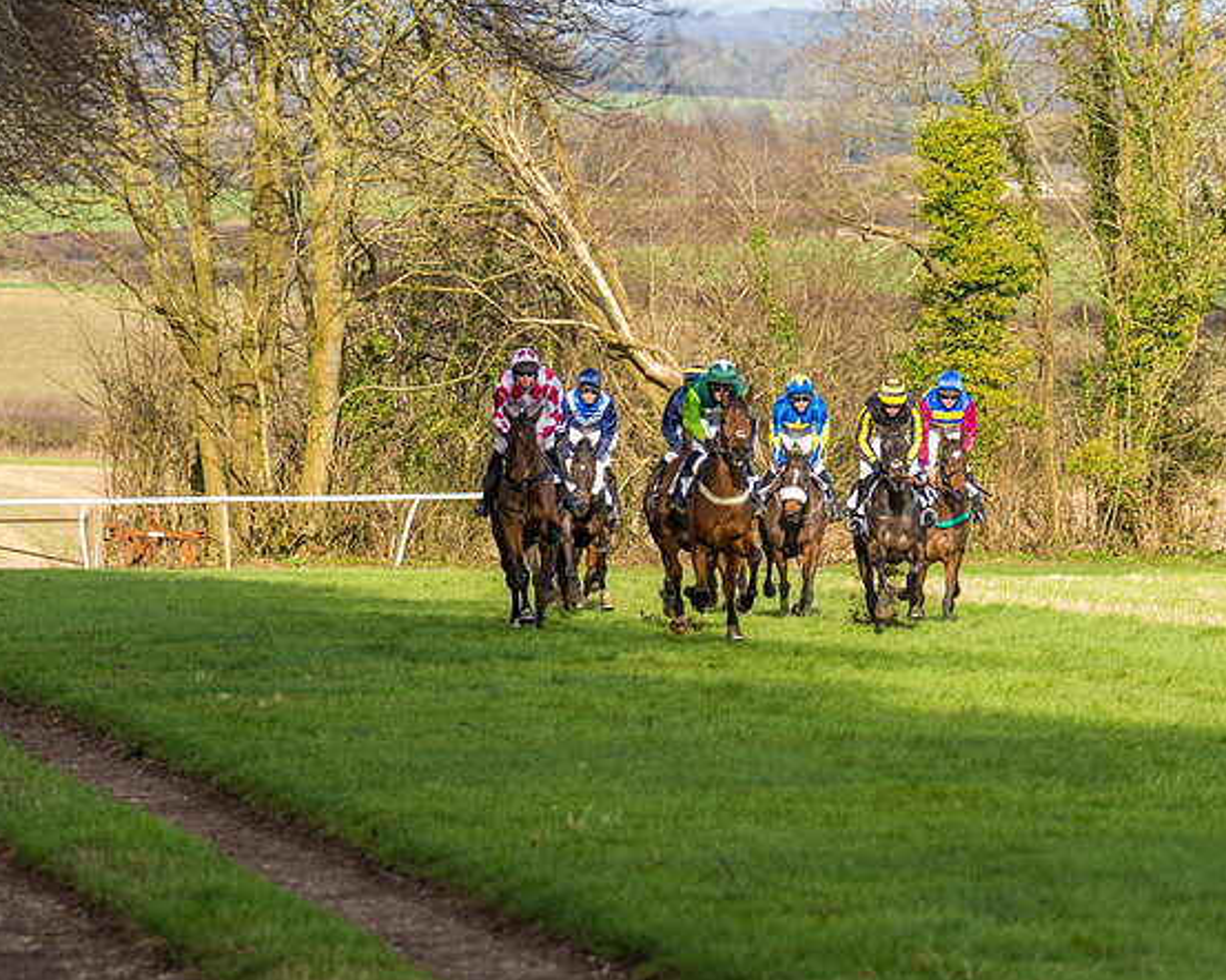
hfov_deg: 5.7
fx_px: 12260
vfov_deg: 4.6
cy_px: 549
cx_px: 734
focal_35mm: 338
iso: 200
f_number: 4
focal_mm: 157
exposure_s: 1/1250
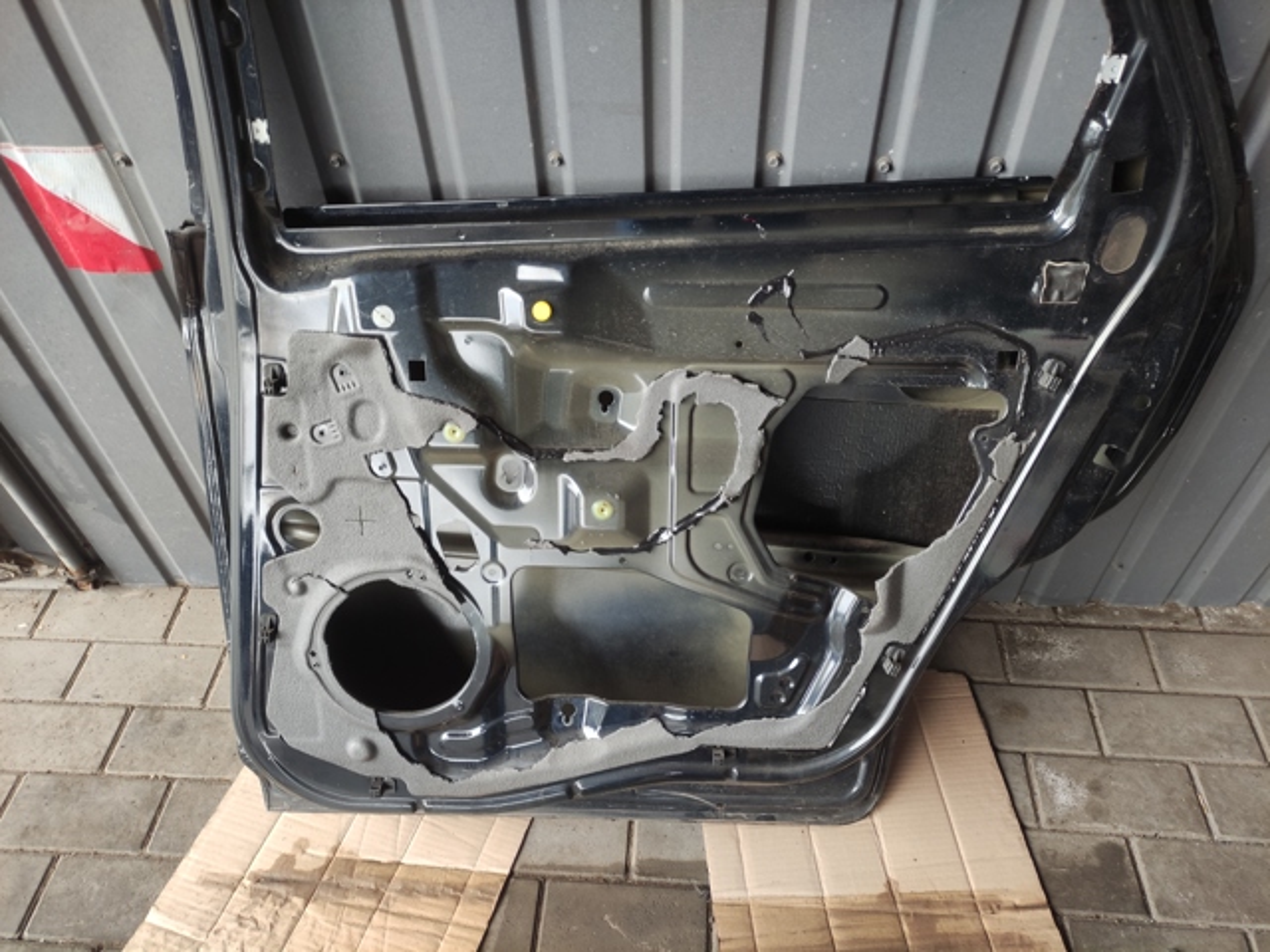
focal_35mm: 25
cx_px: 635
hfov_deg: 69.4
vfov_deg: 54.9
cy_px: 476
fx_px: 917
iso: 252
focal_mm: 5.43
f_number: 1.89
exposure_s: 1/33
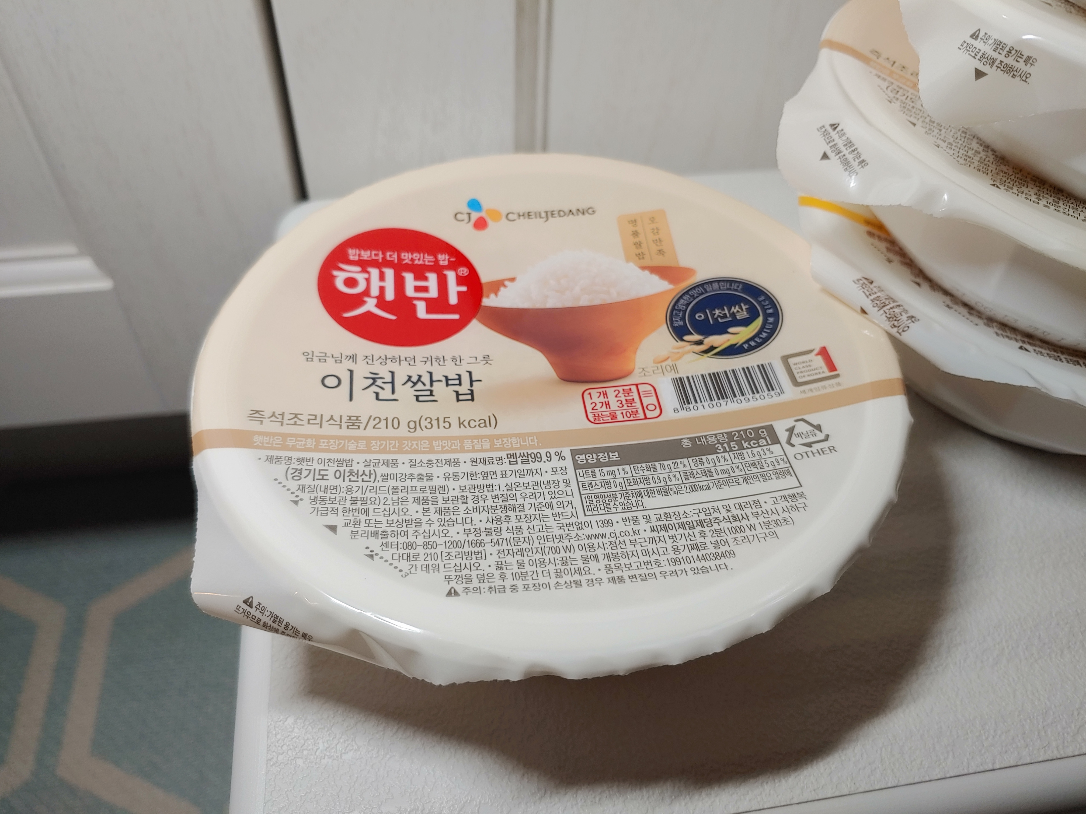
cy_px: 407
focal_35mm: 25
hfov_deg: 69.4
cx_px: 543
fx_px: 784
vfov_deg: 54.9
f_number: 1.5
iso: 100
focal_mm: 4.23
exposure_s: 1/60
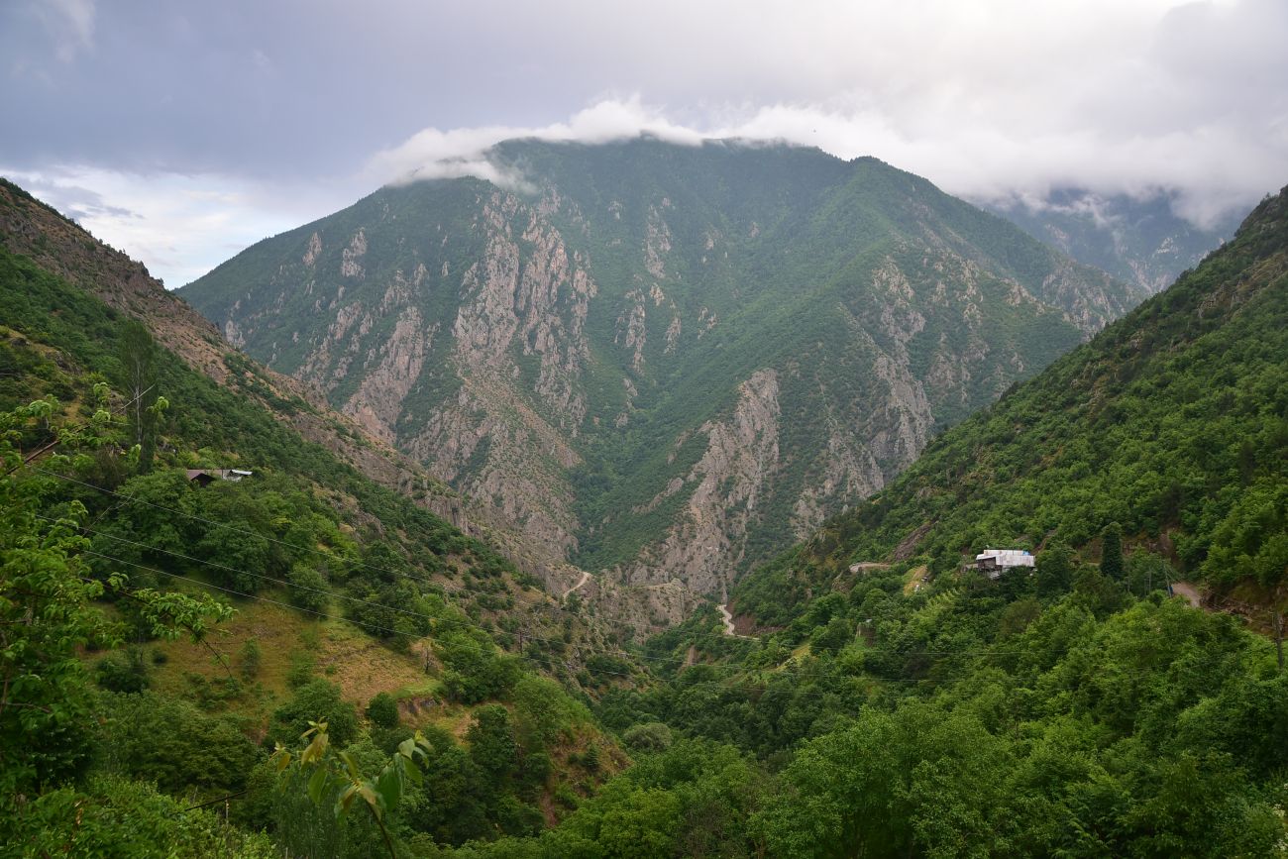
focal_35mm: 32
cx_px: 644
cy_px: 430
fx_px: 1145
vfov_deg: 41.1
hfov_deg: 58.7
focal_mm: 32
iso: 400
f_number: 6.3
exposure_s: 1/160
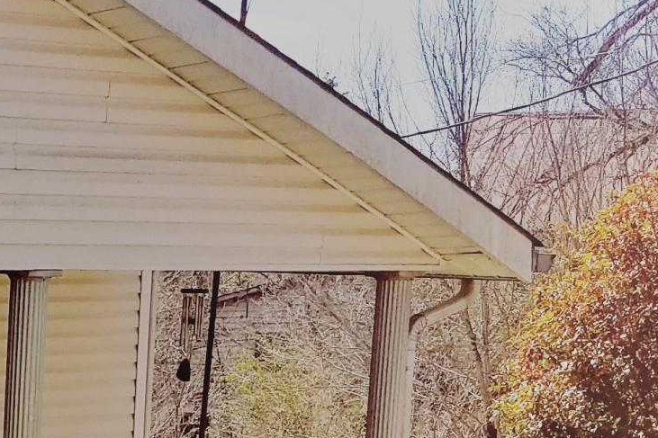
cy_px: 547
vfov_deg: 12.0
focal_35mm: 111
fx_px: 2028
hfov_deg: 16.6
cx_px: -367
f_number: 1.7
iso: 50
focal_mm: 4.2
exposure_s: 1/2600
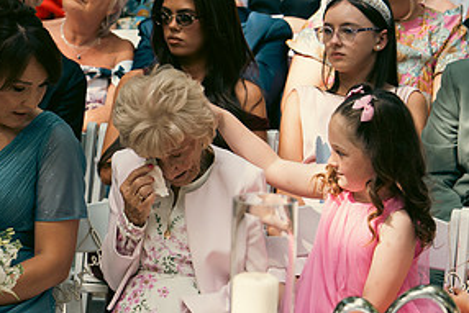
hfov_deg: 9.6
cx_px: 85
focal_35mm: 213
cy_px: 263
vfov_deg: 6.4
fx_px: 2776
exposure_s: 1/200
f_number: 3.5
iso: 125
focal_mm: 70
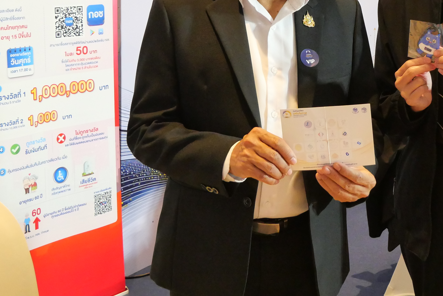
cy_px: 39
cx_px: 337
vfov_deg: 21.9
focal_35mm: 61
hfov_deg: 32.2
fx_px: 751
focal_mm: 15
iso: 3200
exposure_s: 1/125
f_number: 4.5
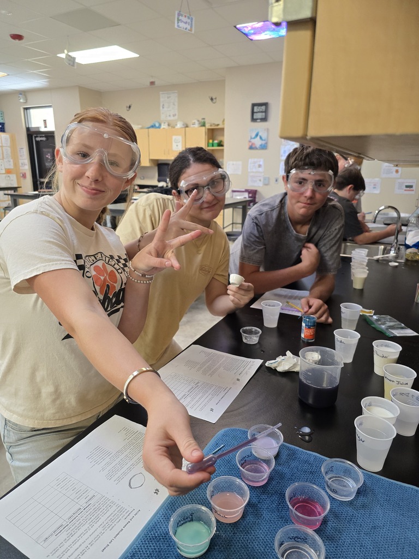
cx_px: 210
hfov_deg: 58.9
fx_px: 371
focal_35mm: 23
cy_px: 280
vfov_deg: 73.9
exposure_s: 1/120
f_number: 1.7
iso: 500
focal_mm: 6.3
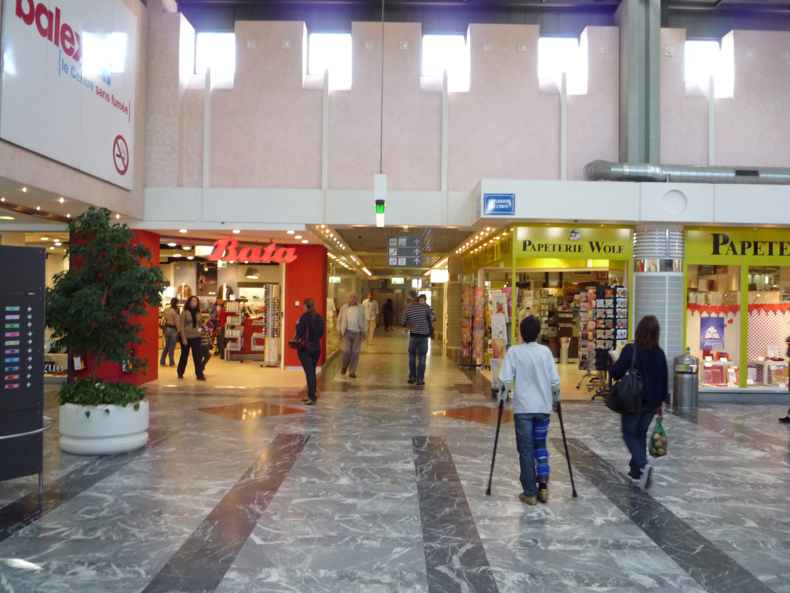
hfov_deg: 60.0
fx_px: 685
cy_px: 296
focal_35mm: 30
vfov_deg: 46.8
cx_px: 395
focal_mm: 5.2
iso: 200
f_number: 3.3
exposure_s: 1/30
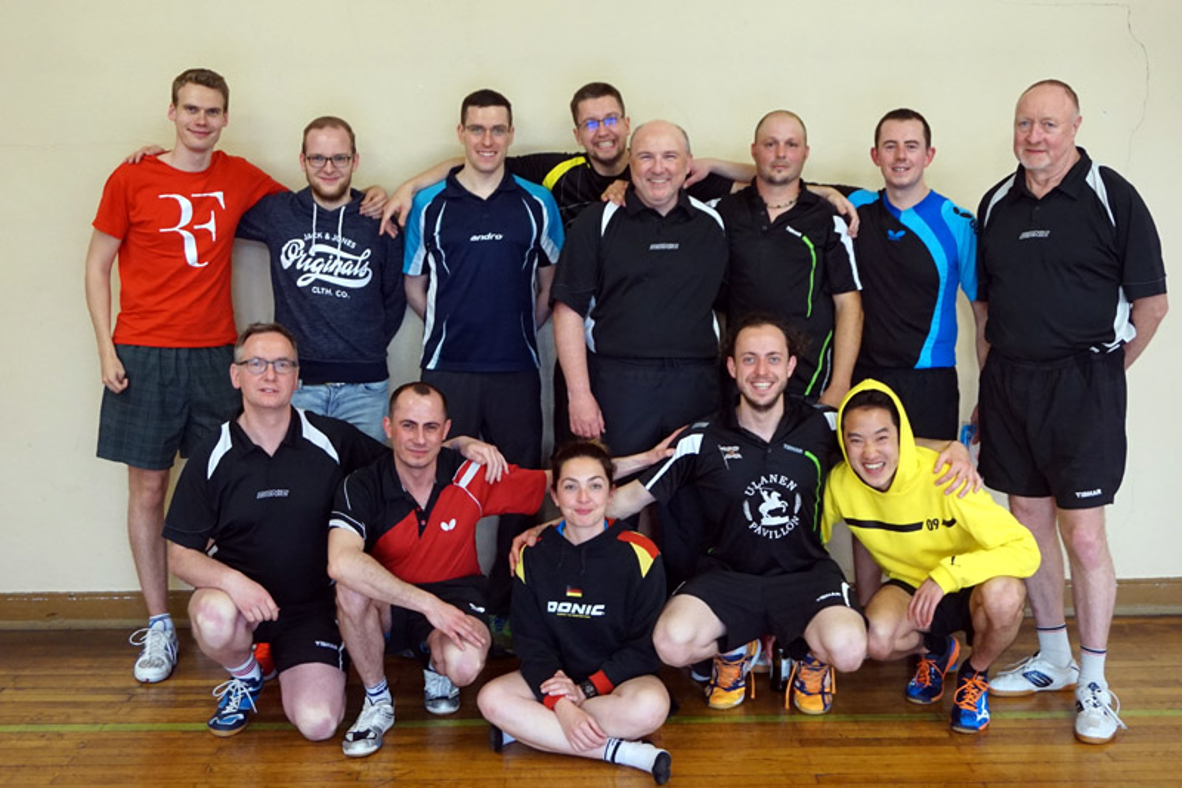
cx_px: 591
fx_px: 1034
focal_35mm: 32
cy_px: 394
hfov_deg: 59.5
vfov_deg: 41.7
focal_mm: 21
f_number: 4
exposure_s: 1/60
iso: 1250
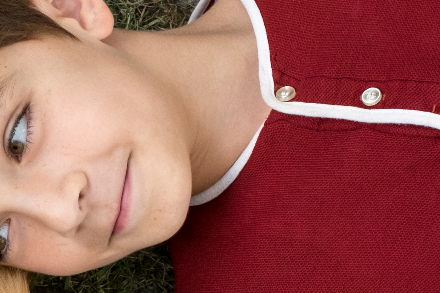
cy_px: 289
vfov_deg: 9.9
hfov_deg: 14.7
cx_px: 45
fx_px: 1687
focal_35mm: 138
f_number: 5.6
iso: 800
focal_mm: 23
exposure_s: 1/180
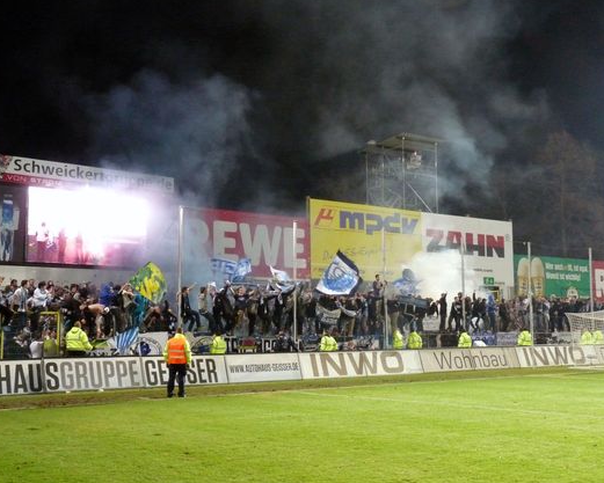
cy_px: 240
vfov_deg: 31.5
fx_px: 858
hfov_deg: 38.8
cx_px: 315
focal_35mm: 48
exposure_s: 1/40
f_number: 3
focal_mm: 8
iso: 800
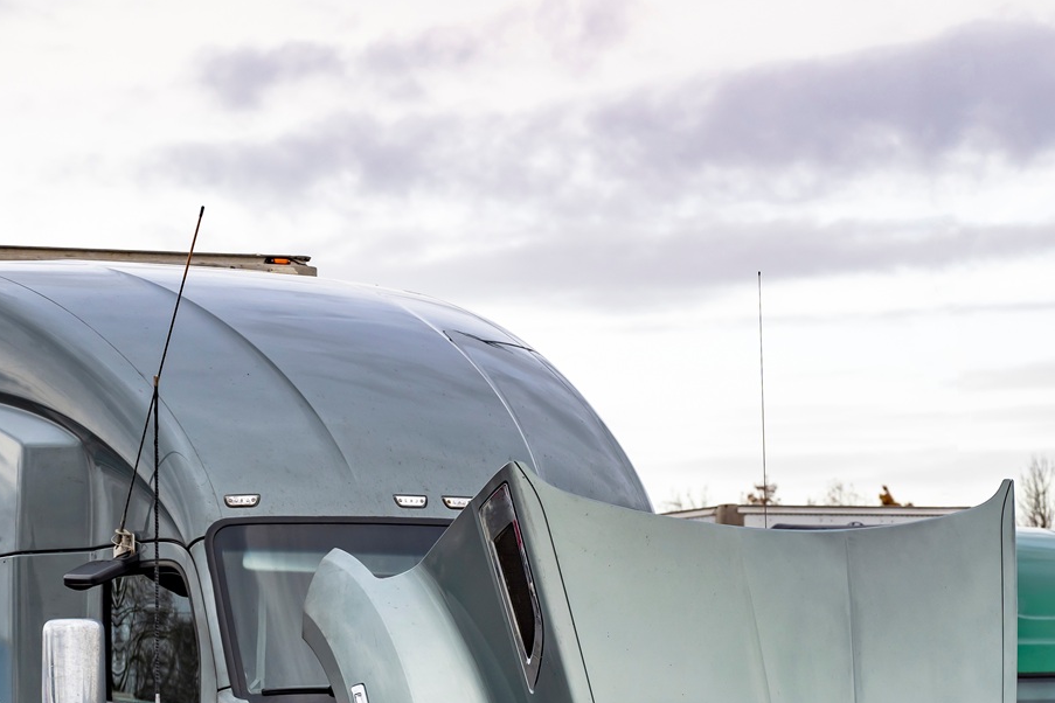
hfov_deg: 13.2
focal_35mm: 155
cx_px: 429
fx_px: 4542
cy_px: 663
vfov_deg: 8.8
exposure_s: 1/320
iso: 125
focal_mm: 70
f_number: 4
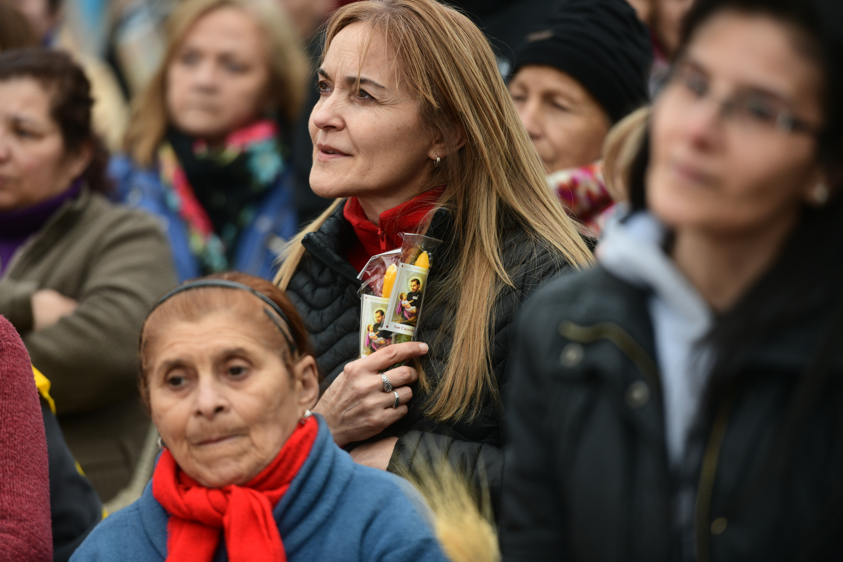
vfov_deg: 6.9
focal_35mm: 200
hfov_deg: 10.3
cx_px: 422
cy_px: 281
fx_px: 4683
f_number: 2.8
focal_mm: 200
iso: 800
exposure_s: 1/800
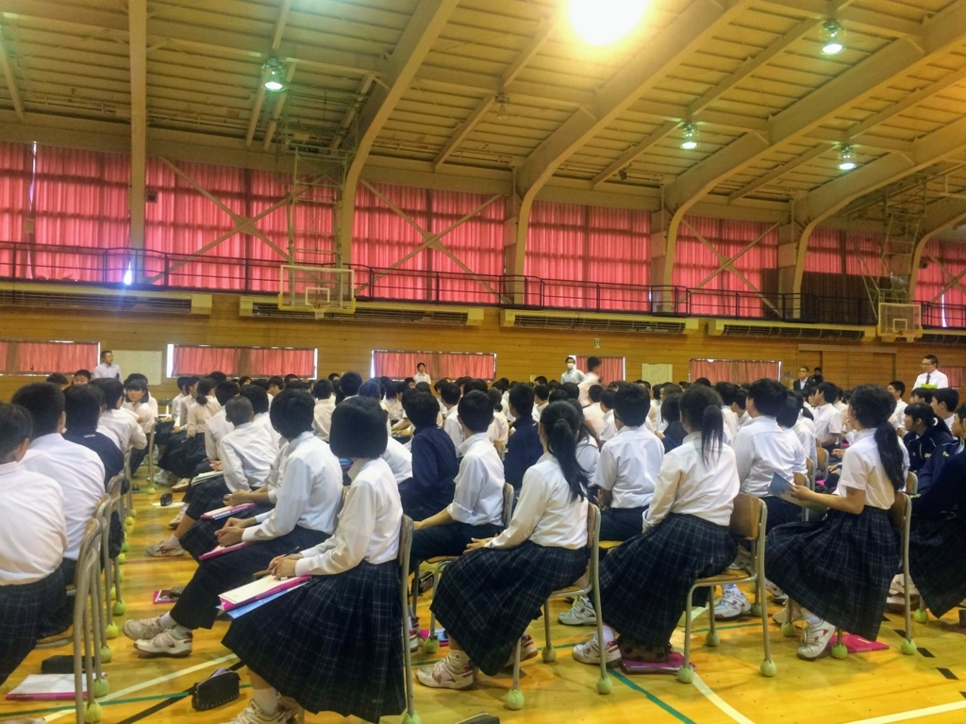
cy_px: 362
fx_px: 809
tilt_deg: +1.2
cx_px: 483
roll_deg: +1.8
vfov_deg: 48.2
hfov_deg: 61.7
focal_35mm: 29
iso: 160
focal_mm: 4.15
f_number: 2.2
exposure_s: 1/33
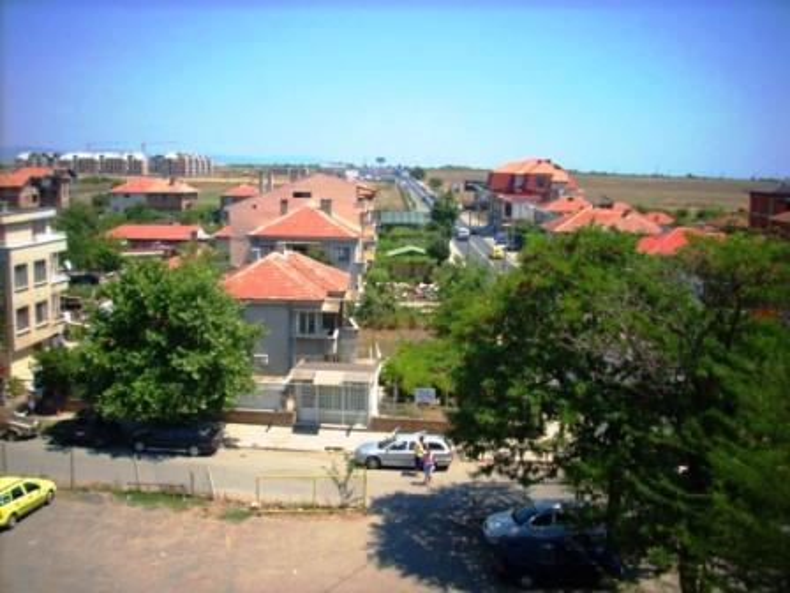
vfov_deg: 38.7
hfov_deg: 50.1
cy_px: 296
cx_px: 395
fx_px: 844
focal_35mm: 37
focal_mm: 6.2
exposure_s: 1/210
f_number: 5.6
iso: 64
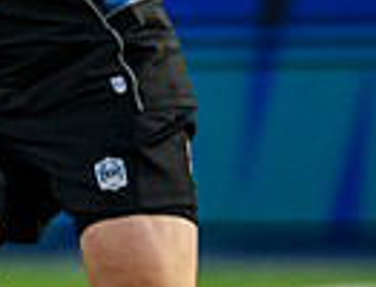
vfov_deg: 0.7
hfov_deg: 0.9
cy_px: -43
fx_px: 24881
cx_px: -724
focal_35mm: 2276
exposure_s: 1/2000
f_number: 3.2
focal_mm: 400
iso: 4000
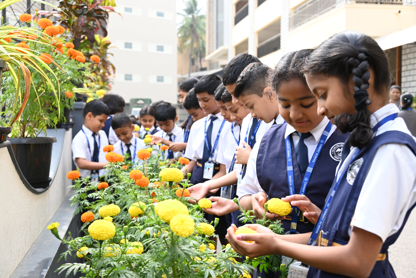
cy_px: 139
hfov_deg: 46.4
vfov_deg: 31.9
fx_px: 485
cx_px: 208
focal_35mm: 42
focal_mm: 42
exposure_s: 1/500
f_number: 5.3
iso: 640
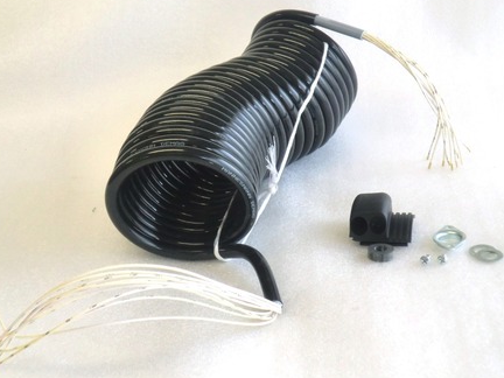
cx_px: 239
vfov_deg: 22.3
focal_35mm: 66
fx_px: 961
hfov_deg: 29.4
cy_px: 184
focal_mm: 11.16
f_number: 4.3
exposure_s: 1/60
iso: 160
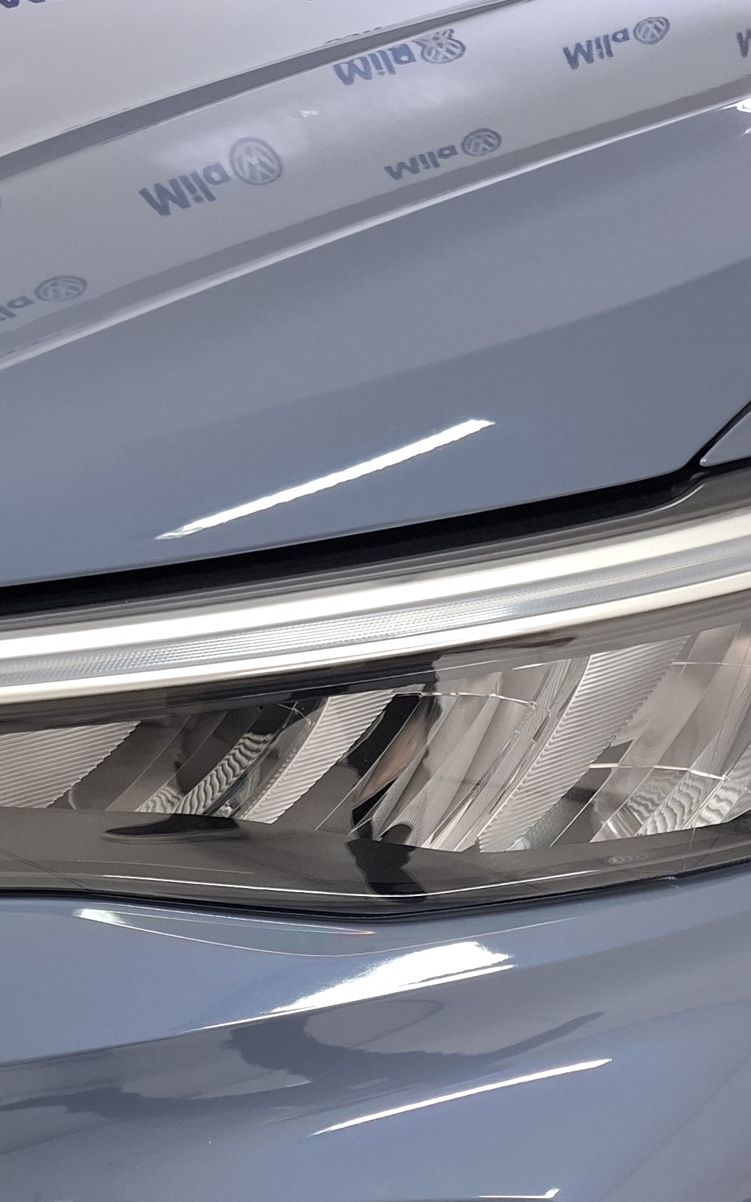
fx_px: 1834
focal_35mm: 56
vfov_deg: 35.0
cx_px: 550
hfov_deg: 22.9
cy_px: 986
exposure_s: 1/40
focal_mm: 5.54
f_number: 1.8
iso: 320
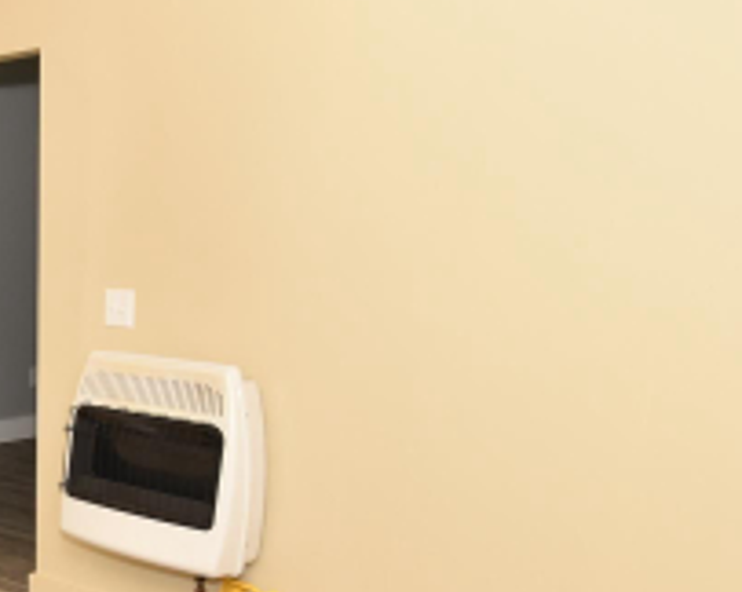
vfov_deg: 28.6
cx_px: -106
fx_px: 1141
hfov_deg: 31.3
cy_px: 460
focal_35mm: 52
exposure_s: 1/100
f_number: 7.1
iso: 400
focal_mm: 10
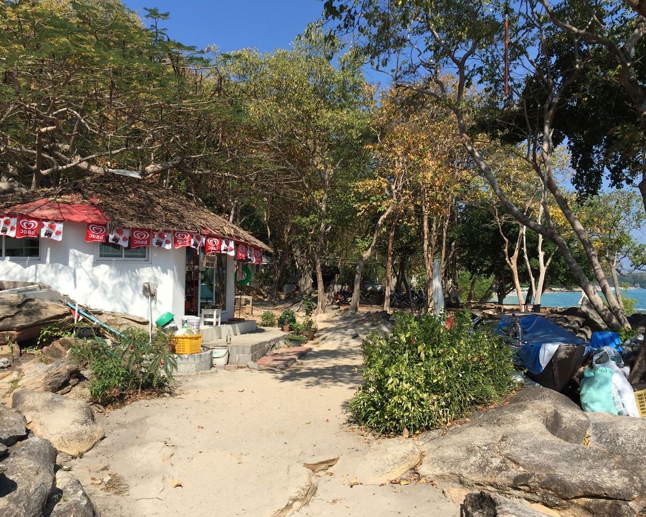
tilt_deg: +2.3
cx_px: 317
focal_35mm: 31
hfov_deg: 57.2
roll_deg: -0.3
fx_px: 593
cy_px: 264
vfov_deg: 47.1
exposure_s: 1/2326
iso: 32
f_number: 2.2
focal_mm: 4.15
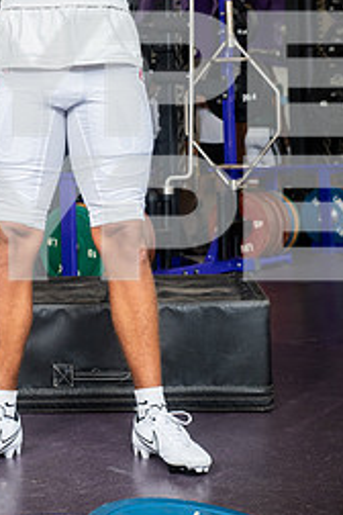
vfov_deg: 24.2
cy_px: 76
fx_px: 1172
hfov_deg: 16.6
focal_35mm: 82
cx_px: 82
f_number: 5.6
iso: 500
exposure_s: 1/250
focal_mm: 46
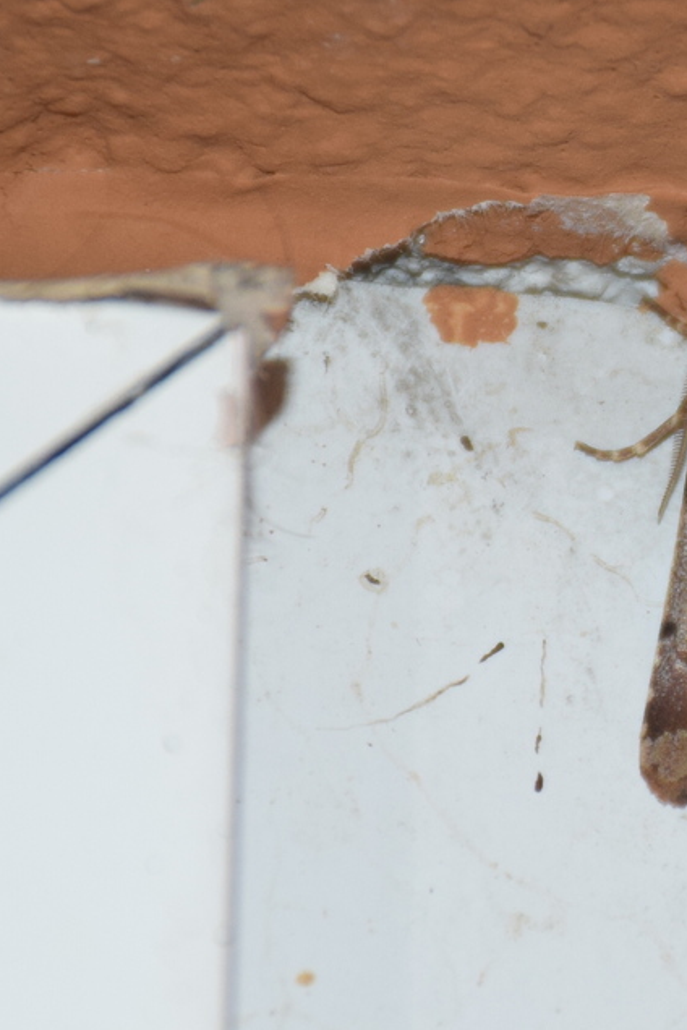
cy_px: 517
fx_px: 9073
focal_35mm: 317
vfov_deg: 6.5
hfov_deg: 4.3
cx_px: 775
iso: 500
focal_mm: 140
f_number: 5.6
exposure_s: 1/60
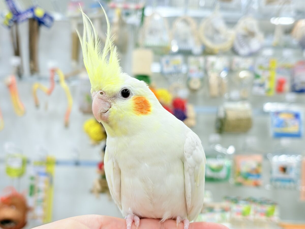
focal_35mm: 52
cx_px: 152
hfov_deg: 36.8
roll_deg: -0.9
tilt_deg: +5.1
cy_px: 114
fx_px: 458
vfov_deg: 28.0
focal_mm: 5.96
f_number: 1.6
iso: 40
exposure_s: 1/50
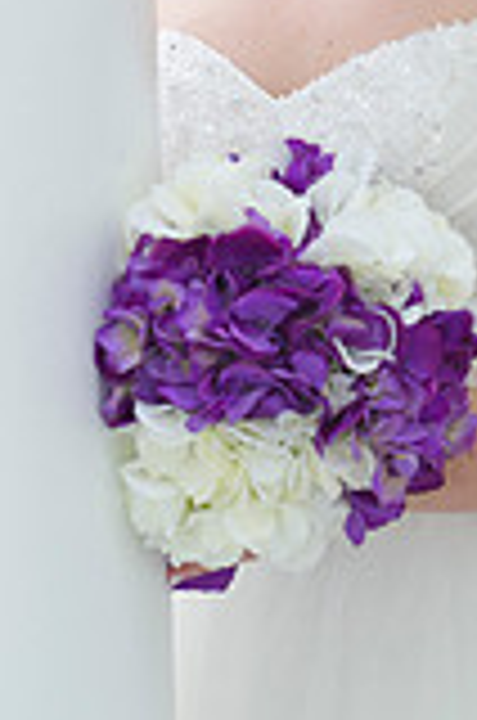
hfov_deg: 6.9
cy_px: 225
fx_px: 3932
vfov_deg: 10.4
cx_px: 511
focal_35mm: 197
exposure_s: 1/100
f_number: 5.6
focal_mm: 70
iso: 320
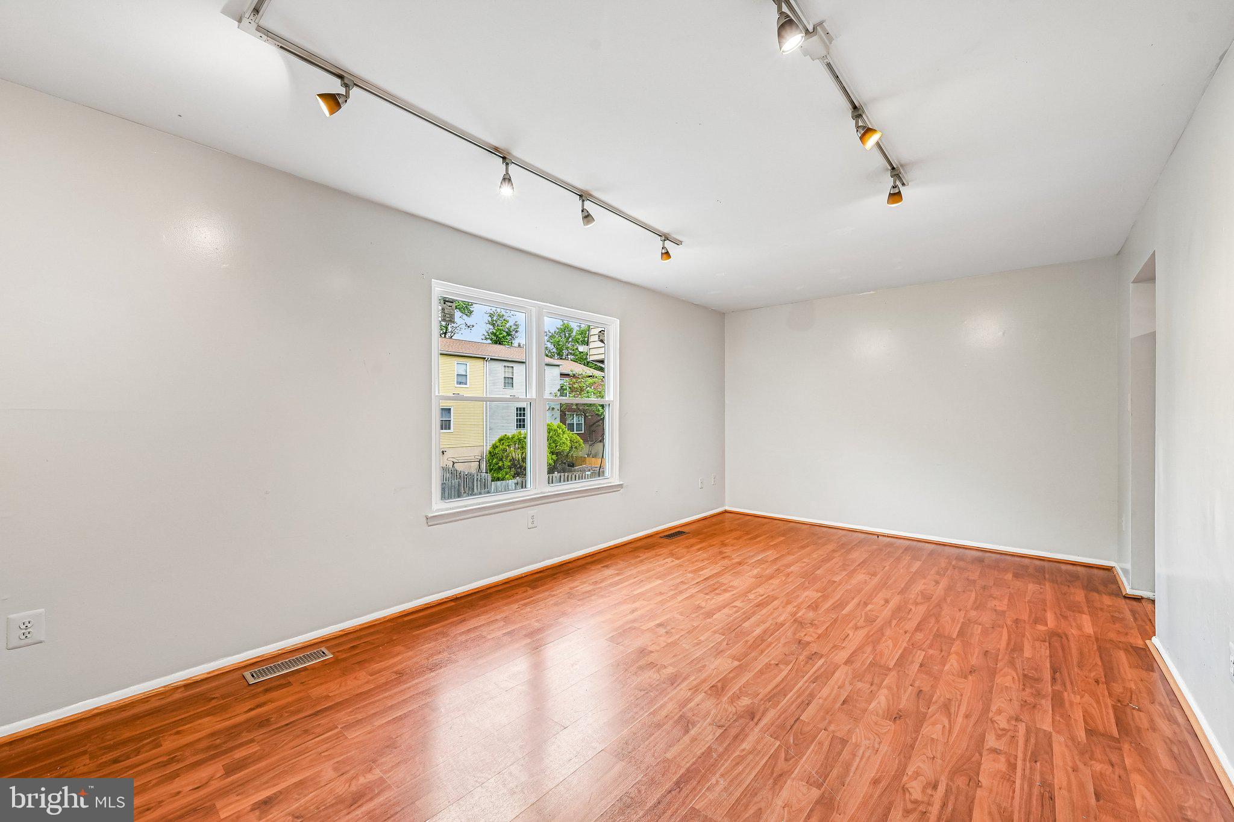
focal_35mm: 14
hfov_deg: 104.3
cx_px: 617
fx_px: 480
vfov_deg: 81.2
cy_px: 411
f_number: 8
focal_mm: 14
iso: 160
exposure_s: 1/15
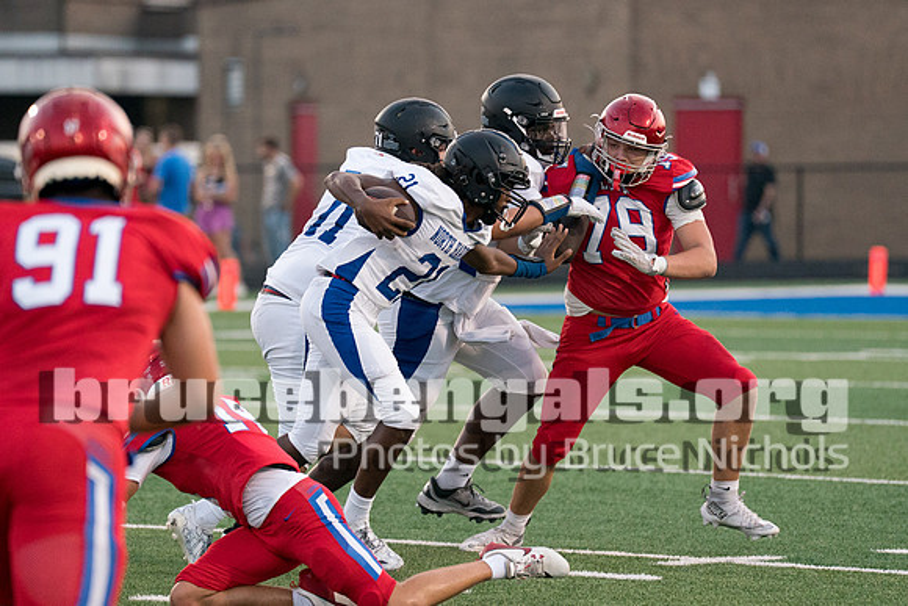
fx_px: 7411
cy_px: 284
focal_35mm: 294
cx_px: 438
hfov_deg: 7.0
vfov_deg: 4.7
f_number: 2.8
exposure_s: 1/2000
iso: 3200
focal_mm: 200
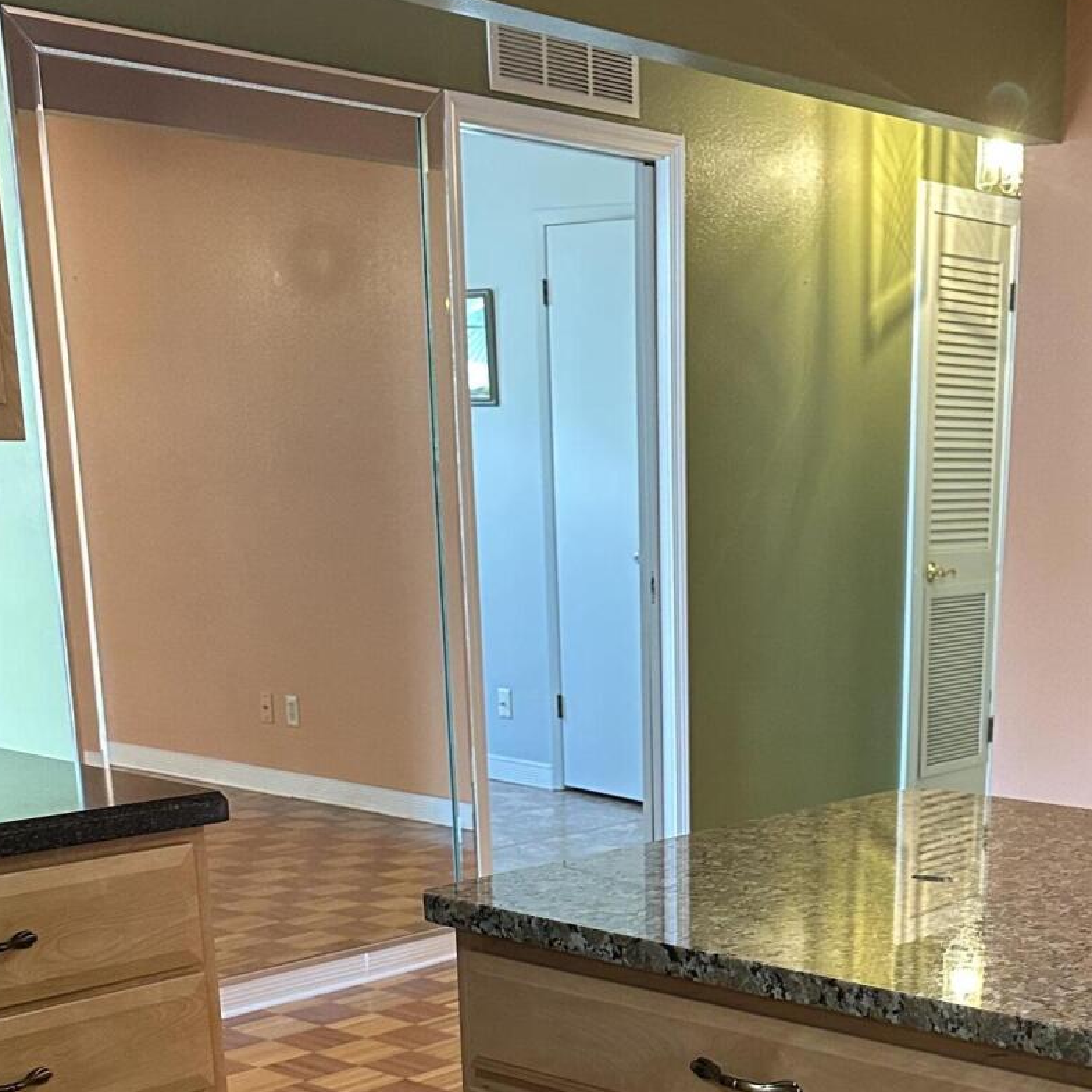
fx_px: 1927
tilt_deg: -18.4
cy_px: 1105
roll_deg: -1.1
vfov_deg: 29.4
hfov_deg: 31.0
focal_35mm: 54
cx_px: 846
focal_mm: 6.86
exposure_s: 1/60
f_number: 1.78
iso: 400
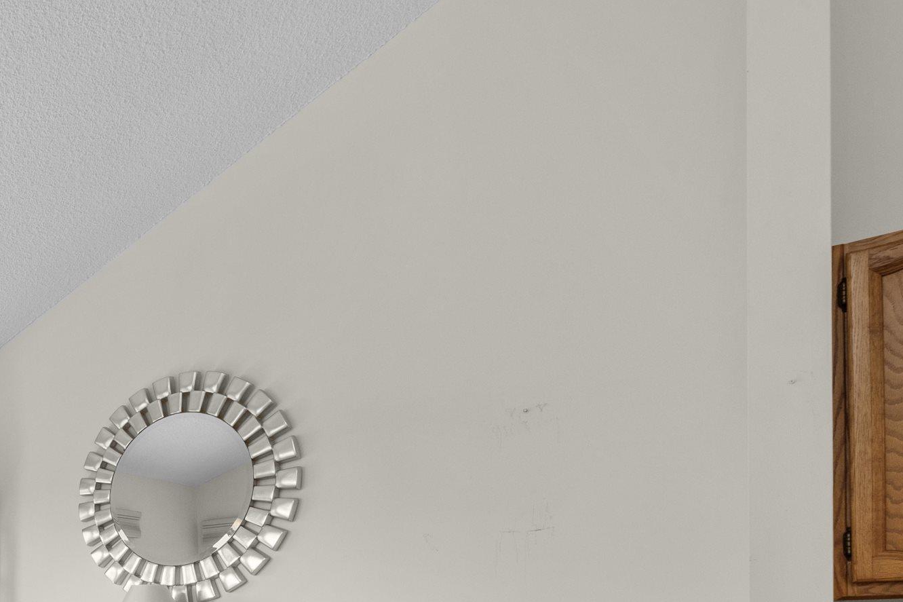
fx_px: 752
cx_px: -120
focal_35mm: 30
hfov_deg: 44.6
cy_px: 658
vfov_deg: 36.9
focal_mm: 13
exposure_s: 1/5
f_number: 11
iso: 320
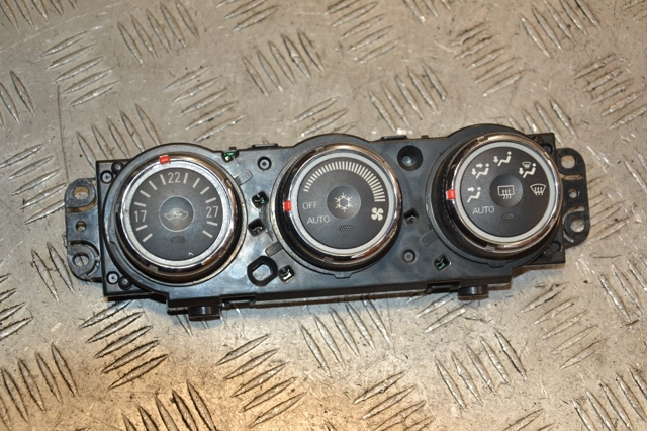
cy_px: 216
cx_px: 324
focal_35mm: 63
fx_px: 1132
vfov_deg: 21.5
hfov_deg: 31.9
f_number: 5.6
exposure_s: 1/200
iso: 800
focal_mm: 42
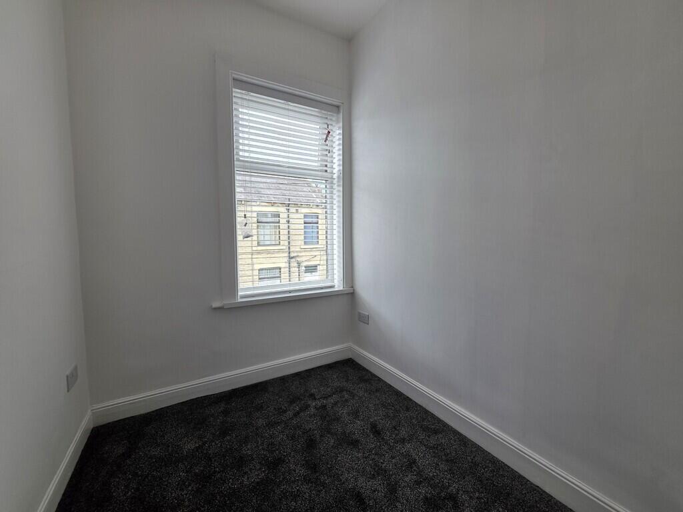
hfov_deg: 106.2
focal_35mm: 13
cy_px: 256
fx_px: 256
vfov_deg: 89.9
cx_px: 342
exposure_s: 1/100
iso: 25
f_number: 1.9
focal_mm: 2.2
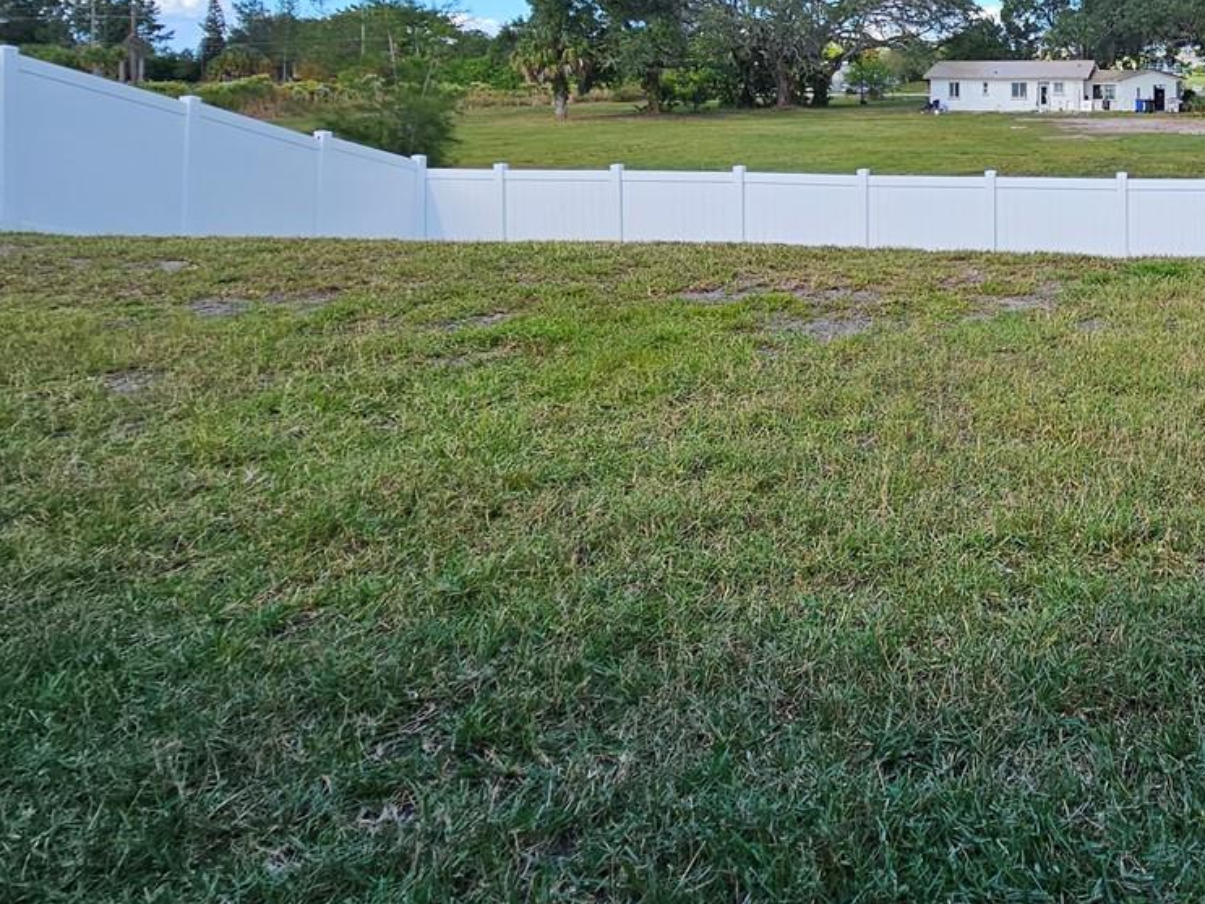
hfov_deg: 54.1
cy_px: 114
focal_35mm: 28
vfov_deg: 45.7
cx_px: 1114
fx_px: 975
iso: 50
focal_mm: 2.2
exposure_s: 1/1067
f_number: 2.2
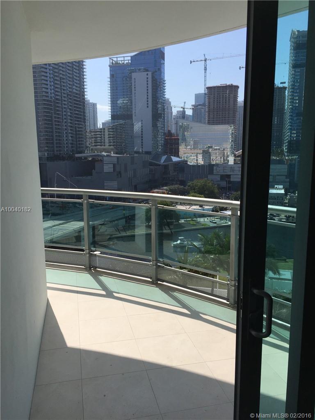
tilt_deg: -9.6
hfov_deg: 48.2
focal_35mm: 29
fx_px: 352
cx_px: 158
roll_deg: +0.9
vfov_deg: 61.7
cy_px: 210
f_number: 2.2
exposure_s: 1/3968
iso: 32
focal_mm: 4.15
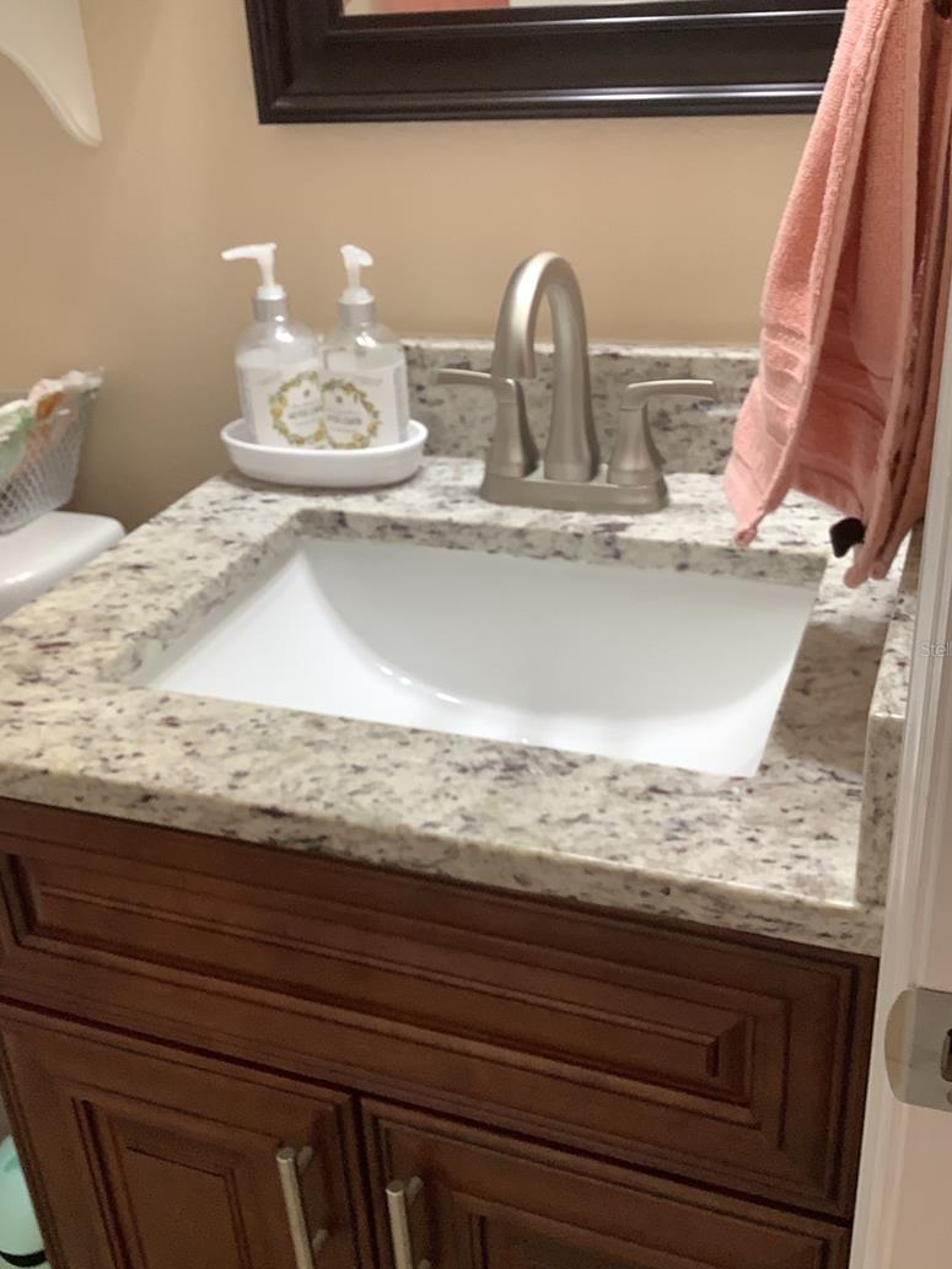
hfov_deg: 39.7
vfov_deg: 51.3
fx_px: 1320
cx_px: 455
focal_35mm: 36
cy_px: 649
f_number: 2.4
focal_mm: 3.3
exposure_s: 1/50
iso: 100
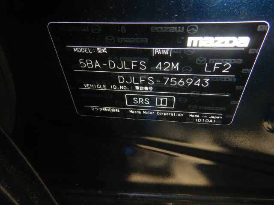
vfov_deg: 56.8
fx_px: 190
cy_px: 102
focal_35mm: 24
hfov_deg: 71.6
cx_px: 137
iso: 200
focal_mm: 4.3
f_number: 8.2
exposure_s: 1/30
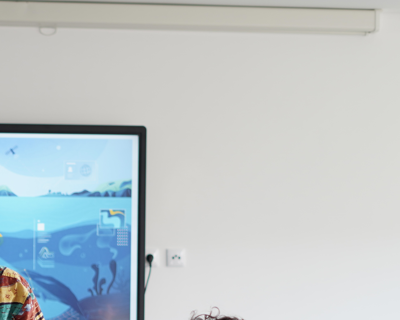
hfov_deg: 13.4
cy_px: 373
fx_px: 1657
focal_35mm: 140
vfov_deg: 10.8
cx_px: -94
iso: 100
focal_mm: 50
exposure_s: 1/125
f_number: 1.8
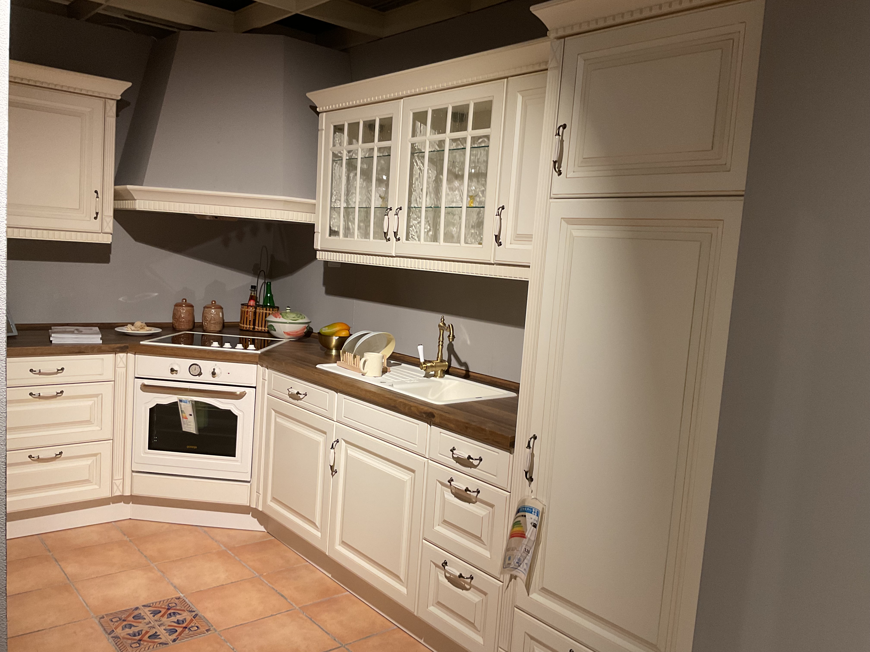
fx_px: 729
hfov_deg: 61.7
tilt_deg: -5.8
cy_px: 326
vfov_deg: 48.2
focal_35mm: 29
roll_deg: -3.9
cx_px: 435
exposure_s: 1/60
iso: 80
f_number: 1.8
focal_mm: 3
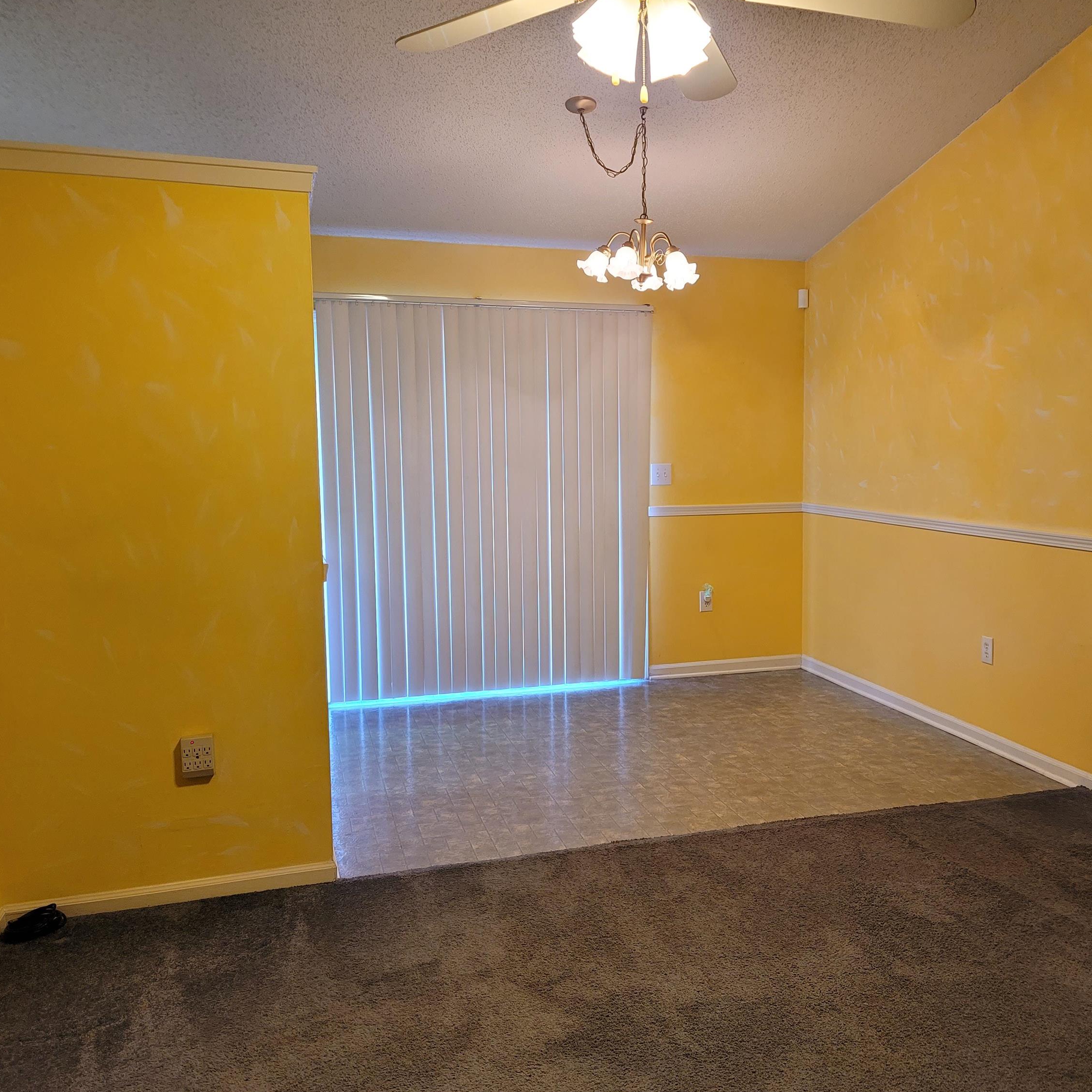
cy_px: 543
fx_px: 1071
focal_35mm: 30
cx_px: 668
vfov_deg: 54.0
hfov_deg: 53.6
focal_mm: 7
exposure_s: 1/120
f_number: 1.8
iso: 320
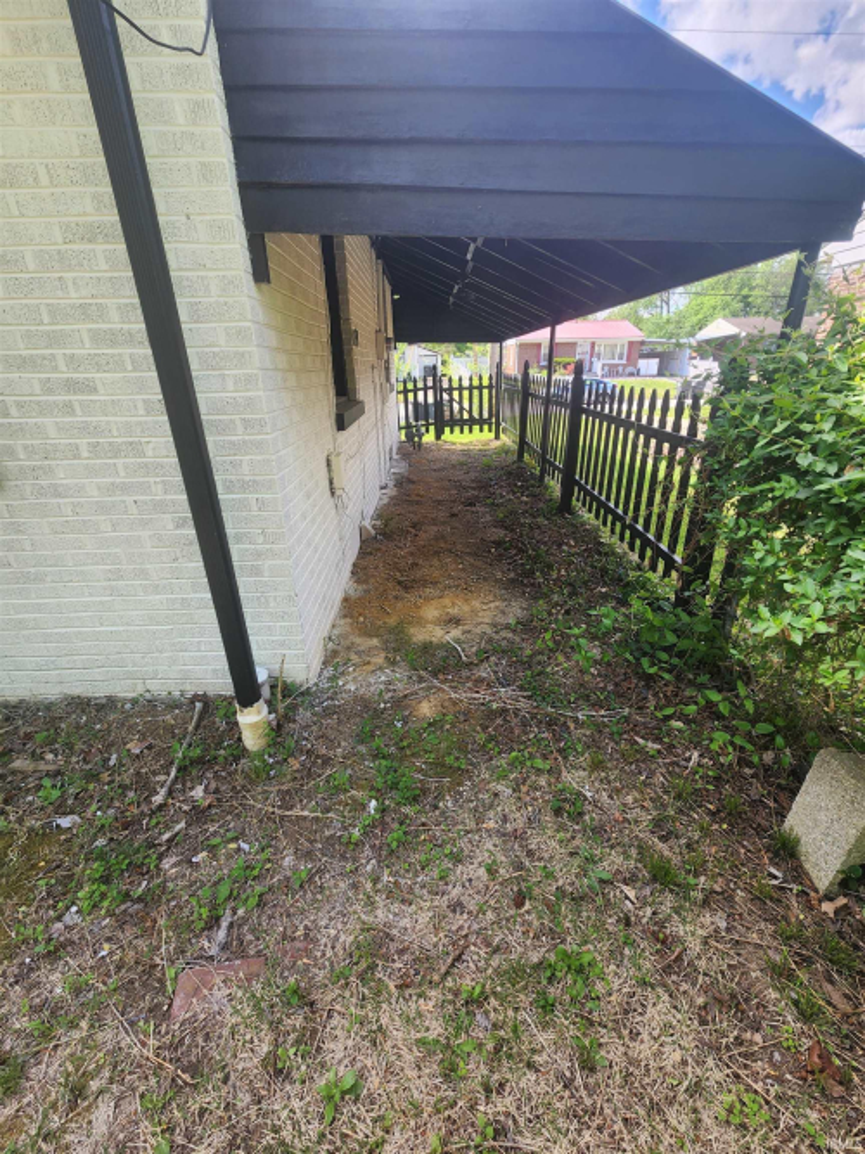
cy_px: 577
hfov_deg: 89.9
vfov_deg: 106.2
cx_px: 432
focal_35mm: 13
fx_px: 433
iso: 50
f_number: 2.2
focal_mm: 2.2
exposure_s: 1/216
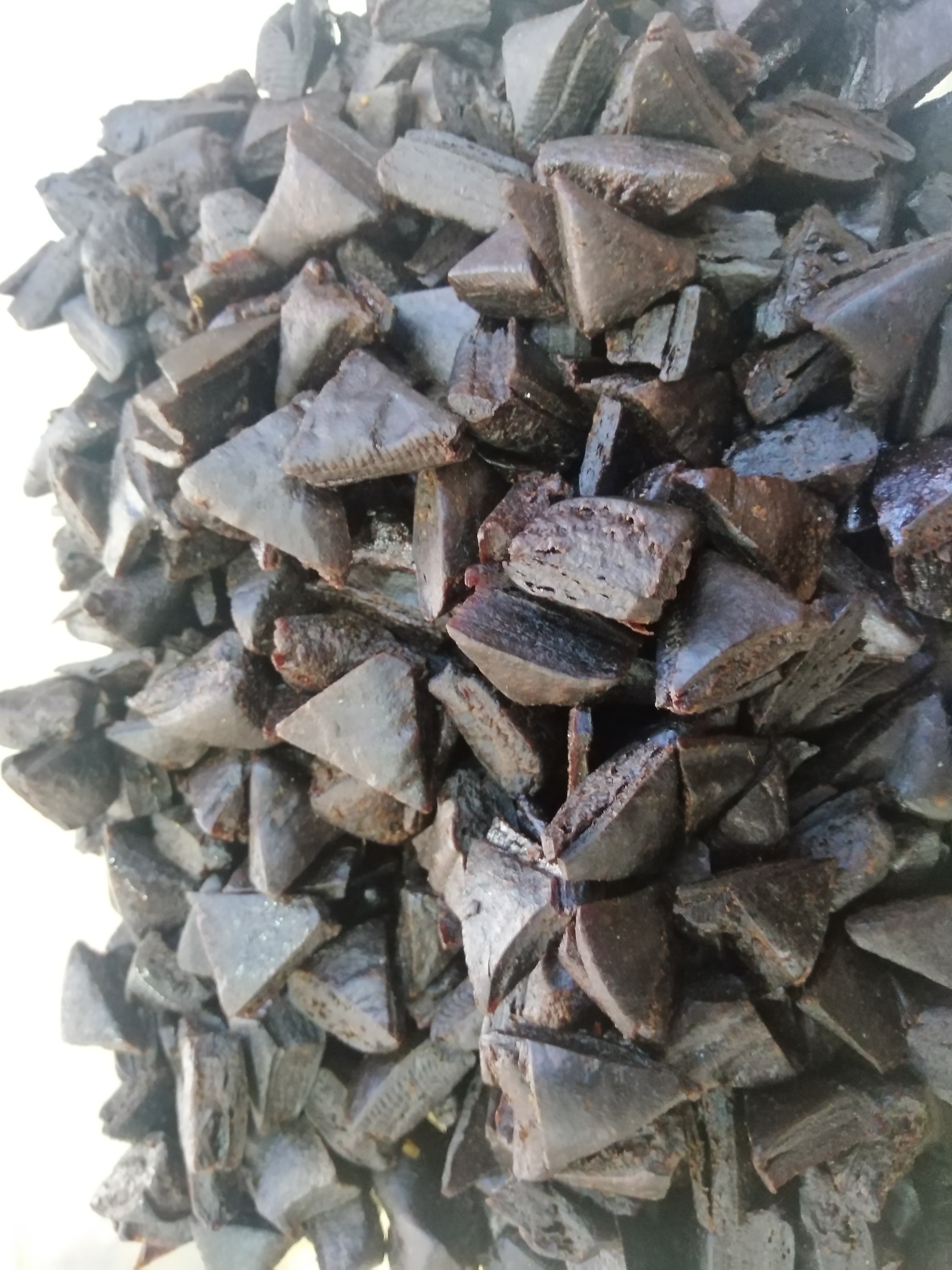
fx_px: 953
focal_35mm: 26
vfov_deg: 67.3
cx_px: 476
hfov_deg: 53.1
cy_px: 635
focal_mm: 3.63
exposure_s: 1/15
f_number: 1.8
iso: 590
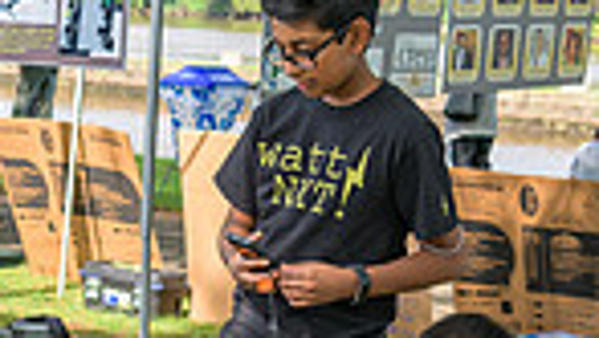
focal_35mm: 132
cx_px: -98
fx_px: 2098
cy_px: 348
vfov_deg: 9.1
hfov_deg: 15.7
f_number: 4
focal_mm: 32
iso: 250
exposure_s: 1/200
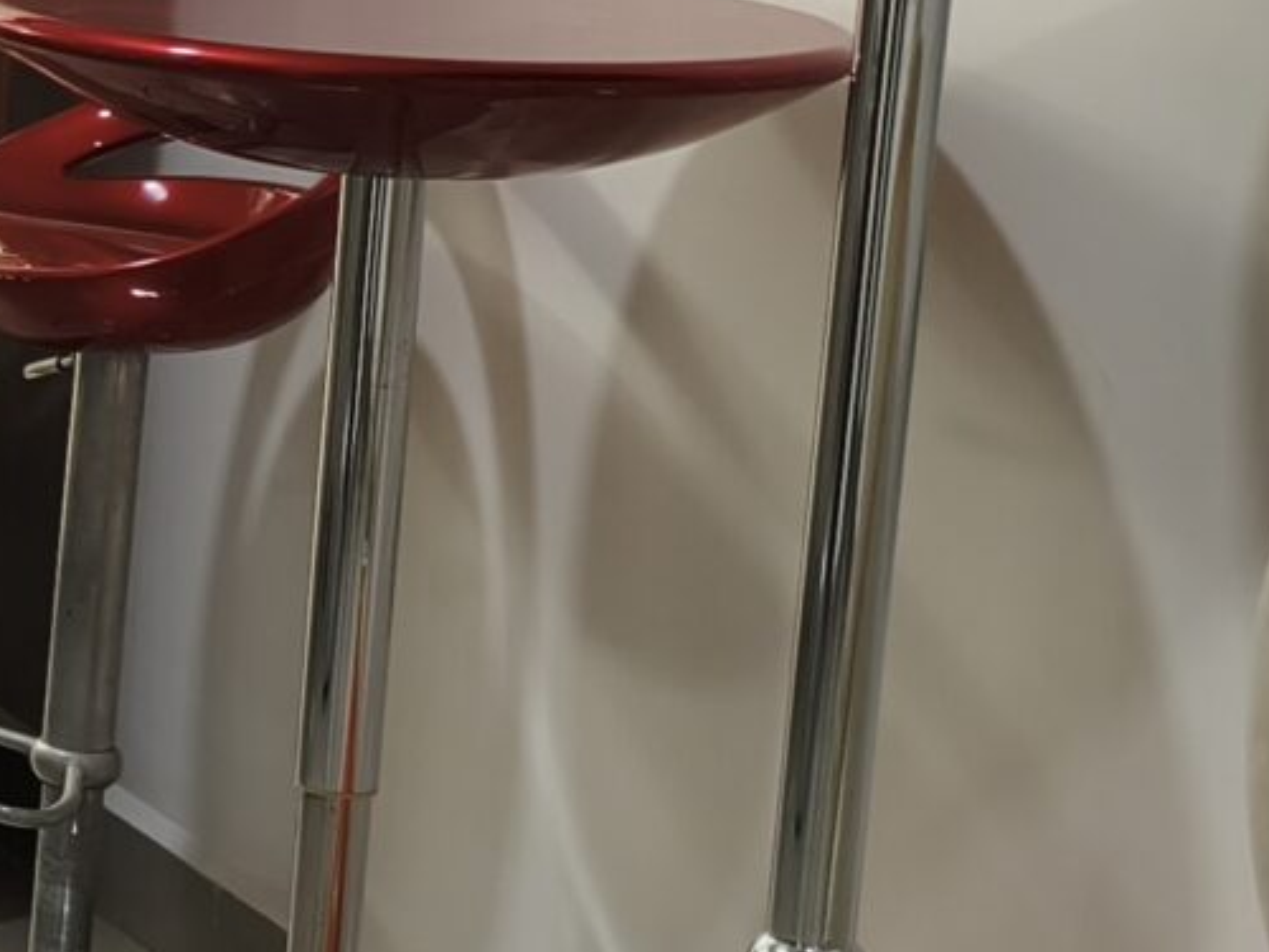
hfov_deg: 13.6
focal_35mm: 133
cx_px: -871
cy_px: 241
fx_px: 4876
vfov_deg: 11.1
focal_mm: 4.94
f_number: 1.5
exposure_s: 1/50
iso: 80
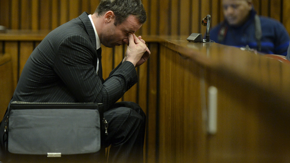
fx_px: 1615
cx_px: 145
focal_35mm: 210
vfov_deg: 5.8
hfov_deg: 10.3
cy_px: 67
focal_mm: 200
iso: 3200
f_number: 2.8
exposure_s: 1/125
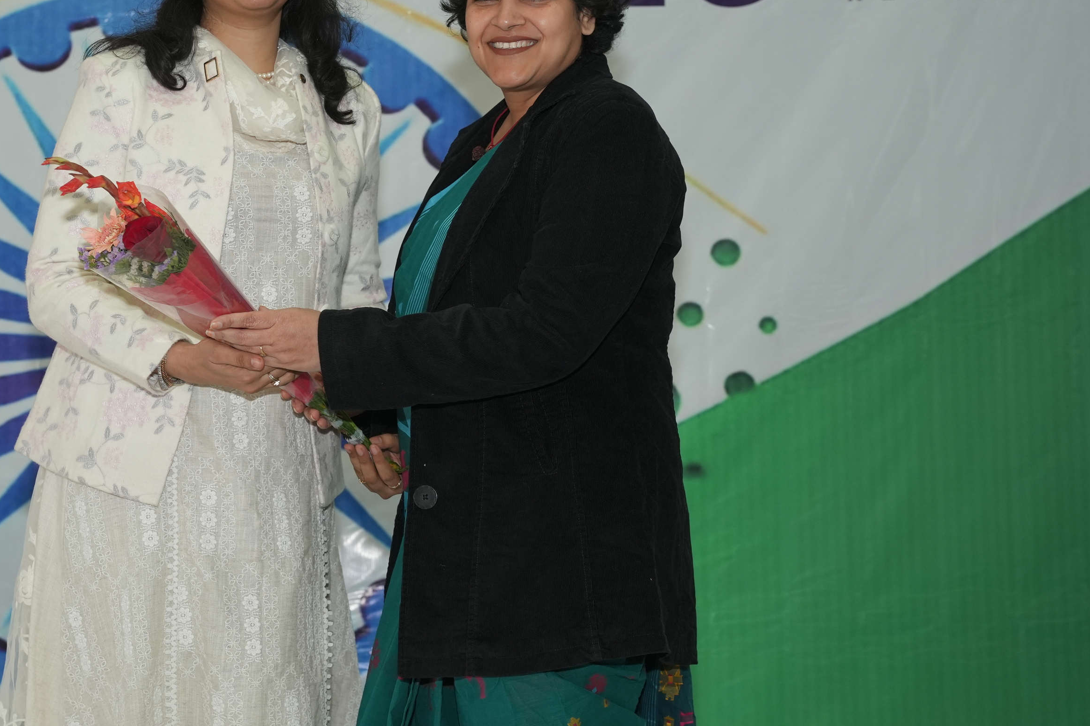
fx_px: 2180
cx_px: 326
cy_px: 301
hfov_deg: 27.8
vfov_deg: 18.9
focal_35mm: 72
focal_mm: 48
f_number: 4.5
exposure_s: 1/200
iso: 1250
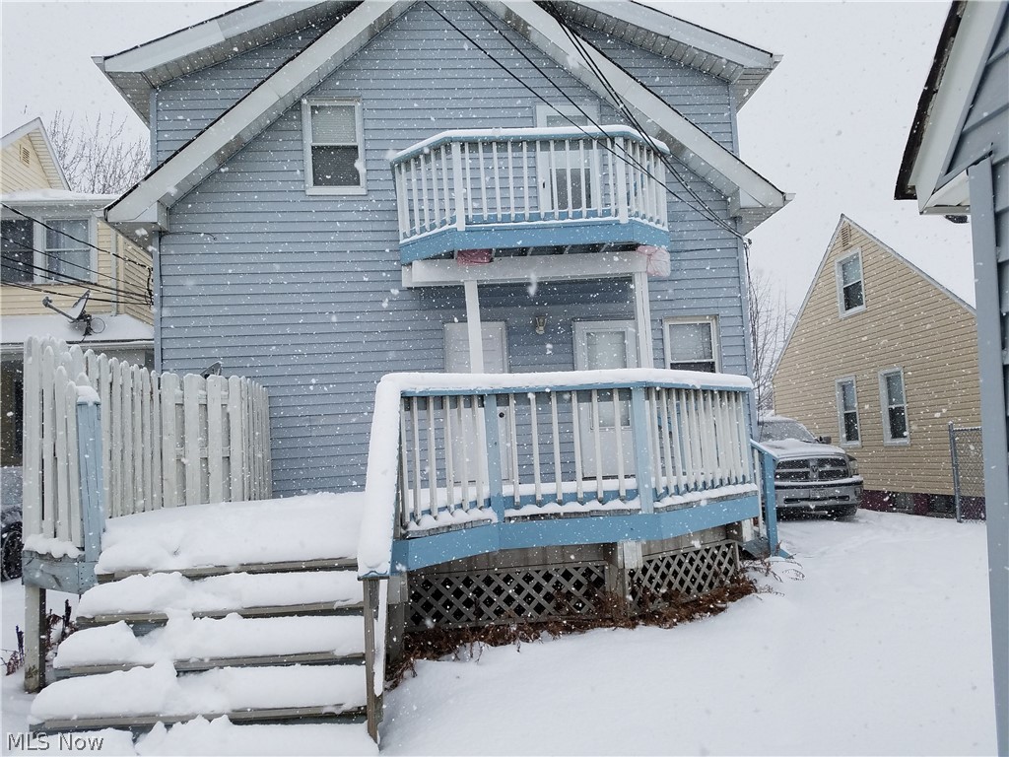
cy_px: 378
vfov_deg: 53.1
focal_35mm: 26
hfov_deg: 67.3
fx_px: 758
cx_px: 504
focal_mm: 4.2
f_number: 1.7
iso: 50
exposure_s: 1/660
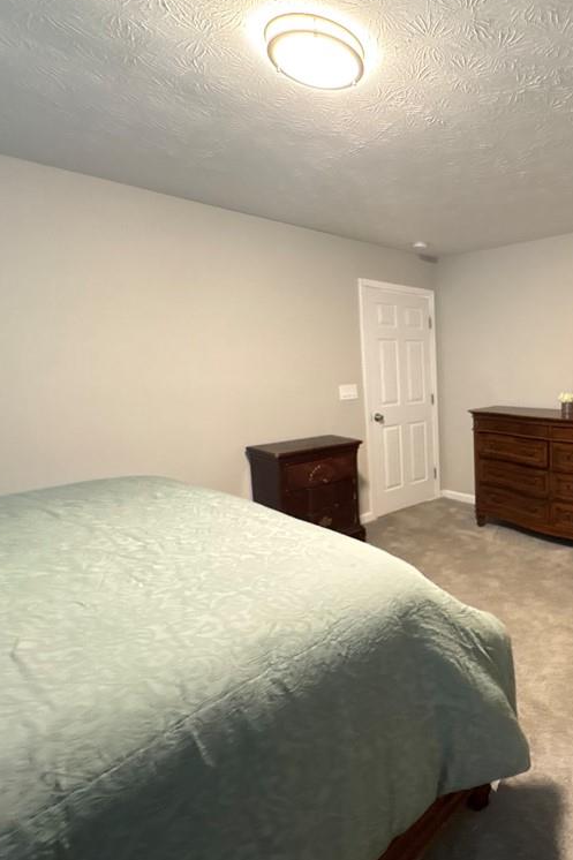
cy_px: 425
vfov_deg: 84.0
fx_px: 478
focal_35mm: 20
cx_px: 498
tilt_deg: -7.1
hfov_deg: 55.1
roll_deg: +1.2
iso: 800
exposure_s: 1/40
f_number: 2.2
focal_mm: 2.22
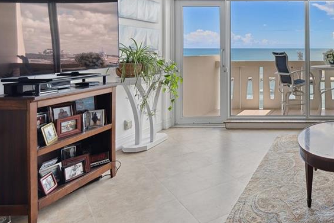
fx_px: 269
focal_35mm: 29
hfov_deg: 56.7
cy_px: 42
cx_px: 287
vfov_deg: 42.8
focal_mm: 16
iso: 250
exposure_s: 1/30
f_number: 8
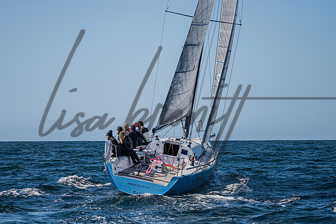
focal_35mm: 165
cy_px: 93
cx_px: 165
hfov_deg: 12.5
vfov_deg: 8.3
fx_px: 1540
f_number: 4.5
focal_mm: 125
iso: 400
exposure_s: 1/5000
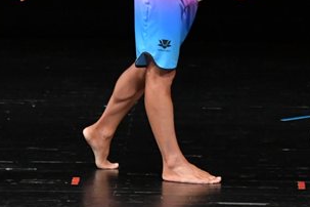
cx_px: 73
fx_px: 5941
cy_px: -7
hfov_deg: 3.0
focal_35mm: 690
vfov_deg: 2.0
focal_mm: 180
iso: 3200
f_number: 5.6
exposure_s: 1/400
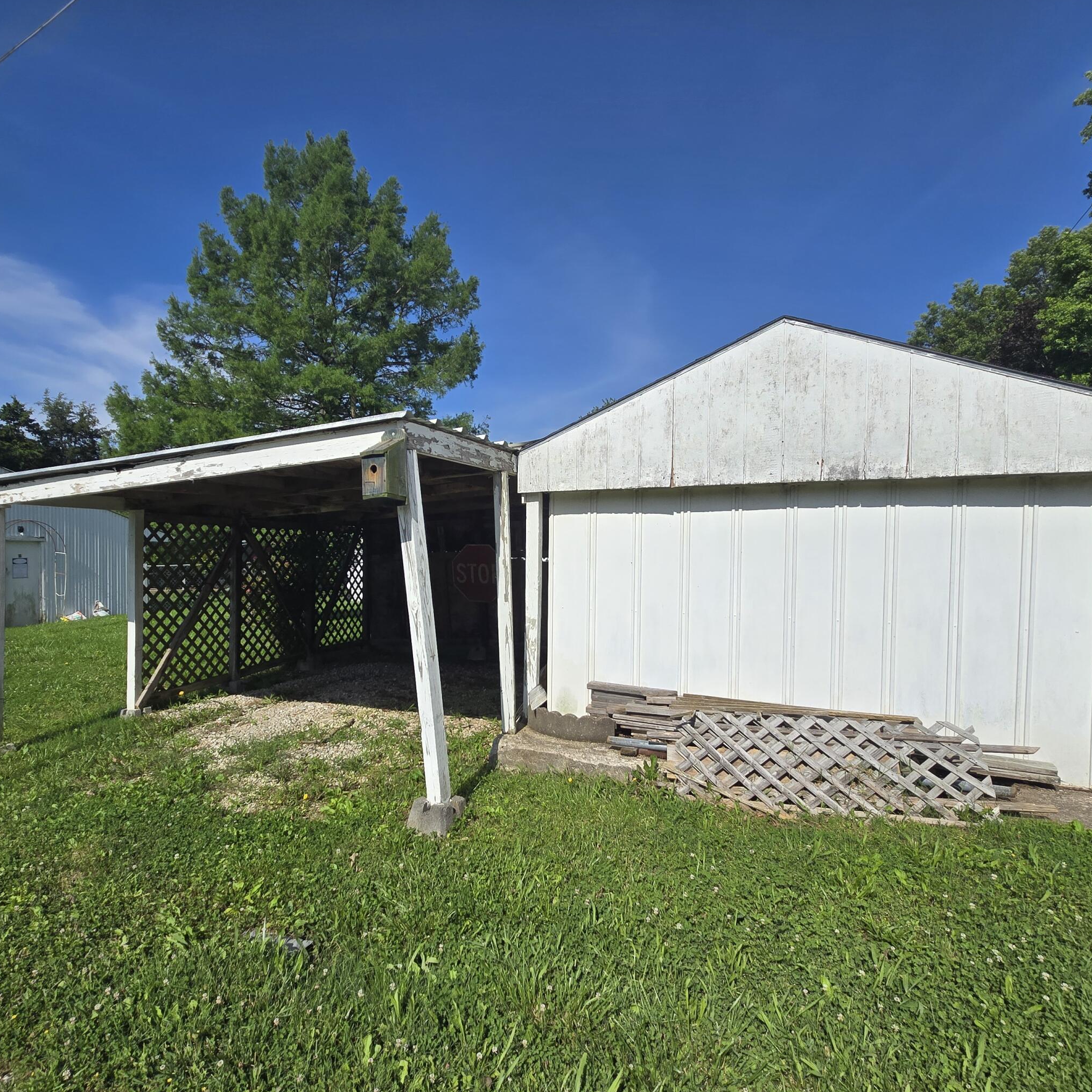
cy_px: 582
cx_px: 458
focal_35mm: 17
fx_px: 607
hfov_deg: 83.3
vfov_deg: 83.9
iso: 50
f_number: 2.2
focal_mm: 2.2
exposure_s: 1/4397
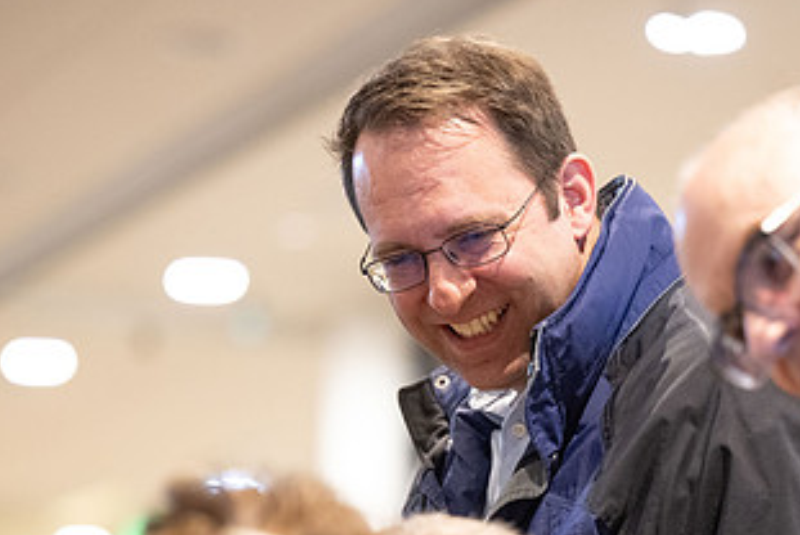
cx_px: 509
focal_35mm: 233
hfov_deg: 8.8
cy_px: 485
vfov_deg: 5.9
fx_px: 5183
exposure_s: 1/160
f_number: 2.8
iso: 4000
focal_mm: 125
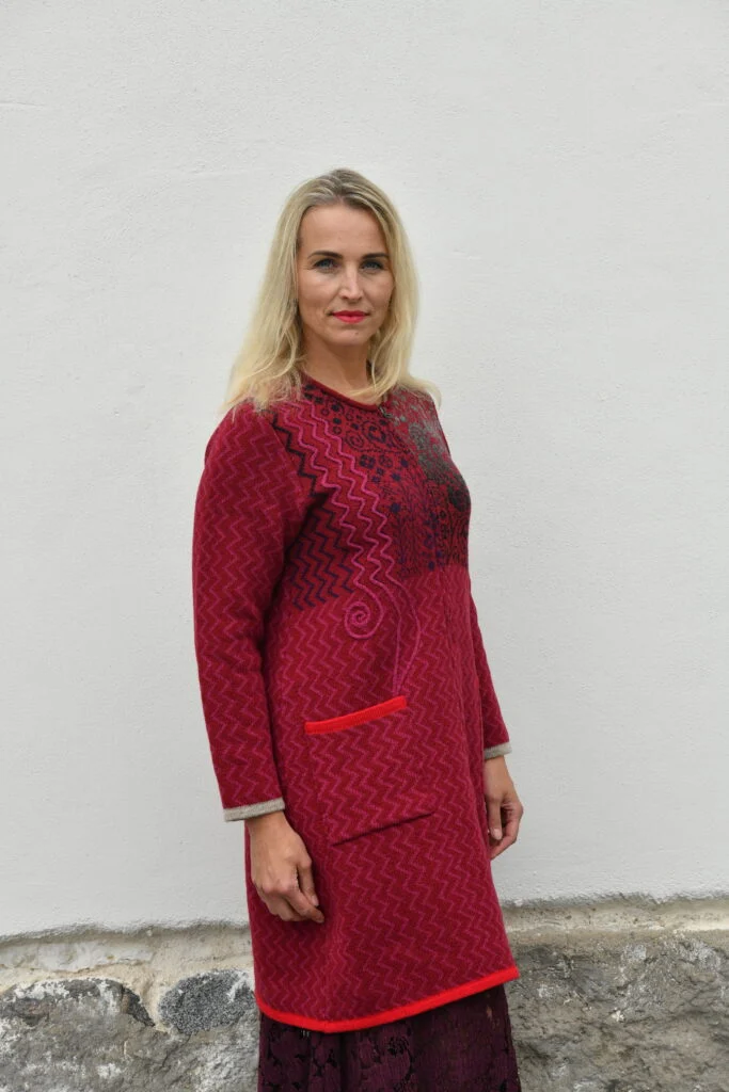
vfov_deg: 28.8
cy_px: 546
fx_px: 2125
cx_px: 364
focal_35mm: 70
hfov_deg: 19.5
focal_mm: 70
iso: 1600
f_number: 11
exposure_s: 1/500
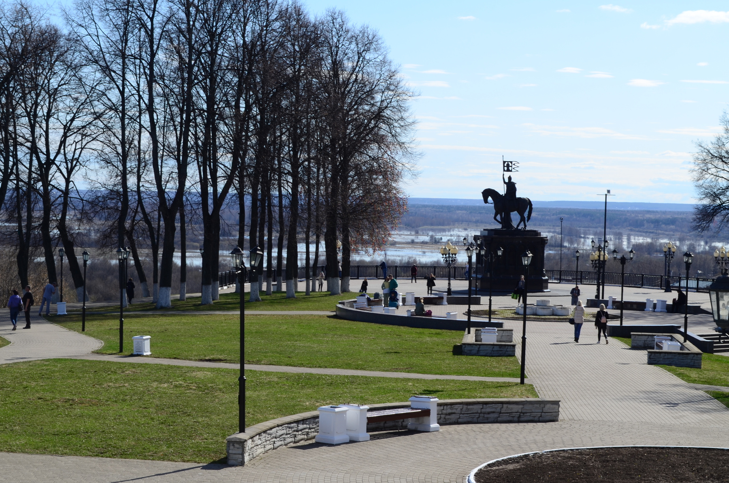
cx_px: 364
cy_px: 242
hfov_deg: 24.7
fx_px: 1667
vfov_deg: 16.5
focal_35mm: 82
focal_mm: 55
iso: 100
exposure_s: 1/100
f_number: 11
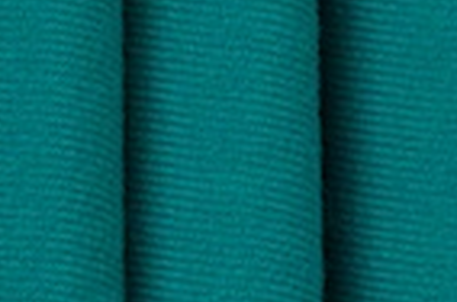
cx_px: 315
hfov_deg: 3.6
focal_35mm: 572
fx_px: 7245
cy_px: -255
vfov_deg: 2.4
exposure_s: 1/1000
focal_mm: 90
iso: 400
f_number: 10
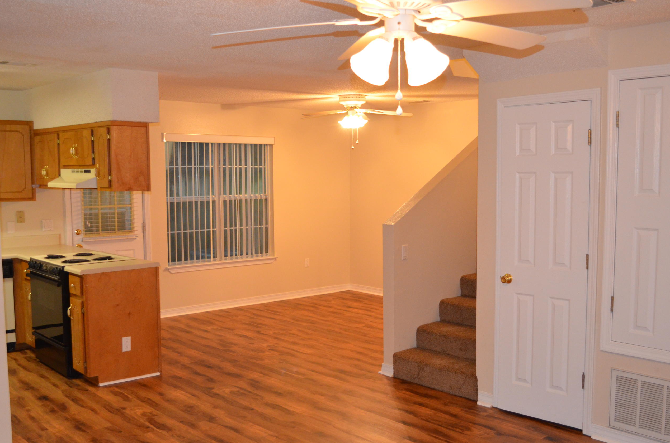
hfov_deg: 49.6
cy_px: 241
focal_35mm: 39
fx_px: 724
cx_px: 318
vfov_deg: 34.0
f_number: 3.8
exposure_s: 1/60
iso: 1400
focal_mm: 22
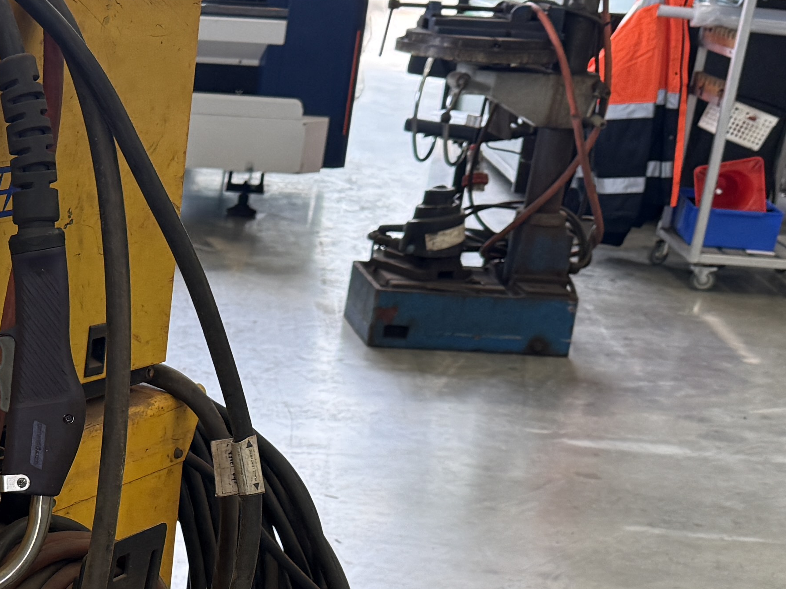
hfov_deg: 23.3
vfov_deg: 18.5
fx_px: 1748
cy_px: 621
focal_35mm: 77
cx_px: -150
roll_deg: -3.5
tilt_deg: -21.5
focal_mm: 6.76
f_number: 1.78
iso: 100
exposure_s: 1/100
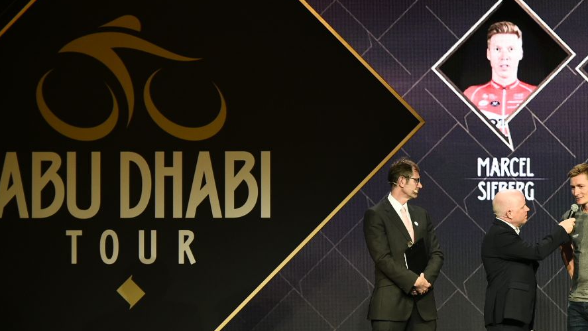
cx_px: 390
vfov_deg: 5.4
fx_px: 3539
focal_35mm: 227
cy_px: 214
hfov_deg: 9.5
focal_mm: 150
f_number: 5.6
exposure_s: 1/200
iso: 2500
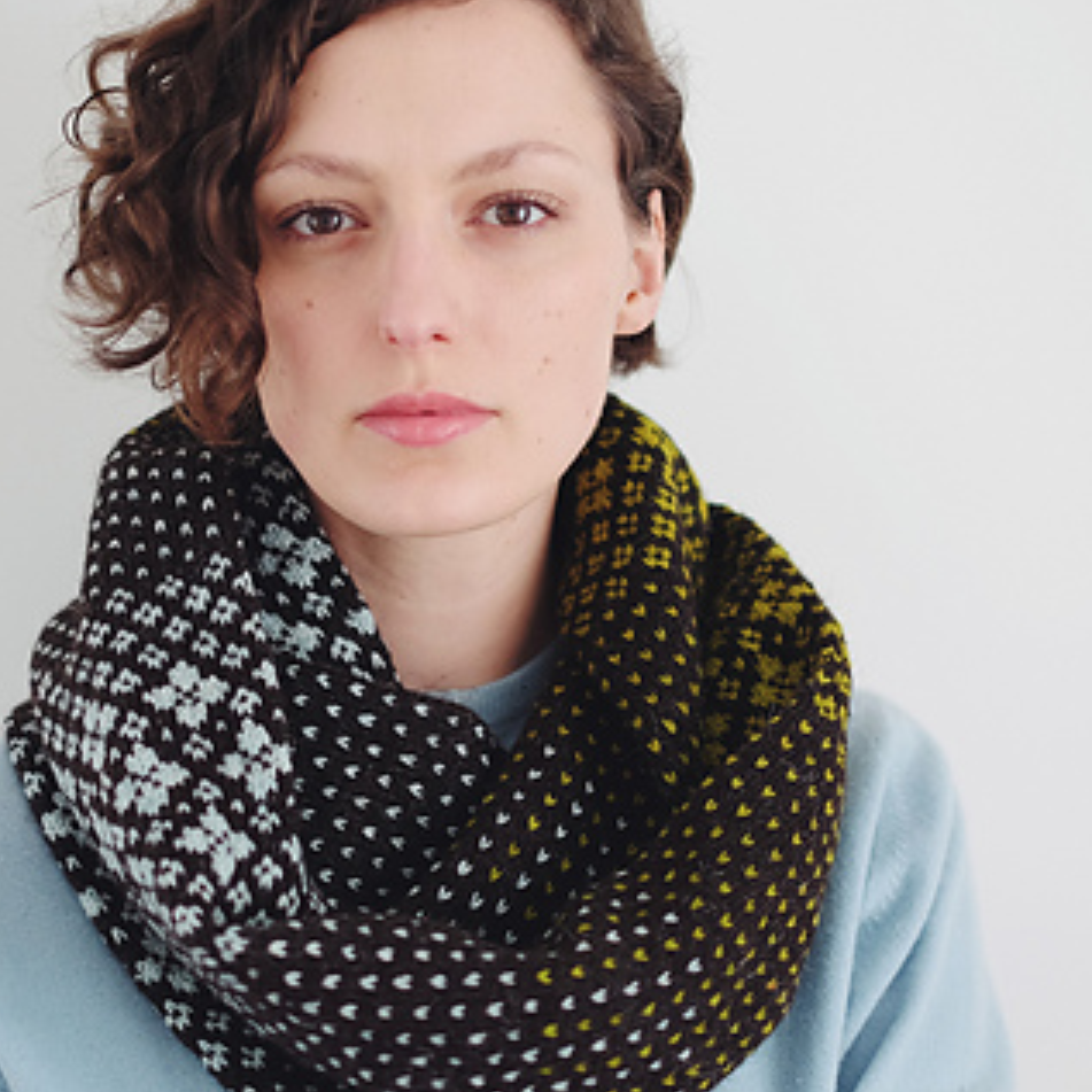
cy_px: 563
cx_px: 551
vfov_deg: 19.1
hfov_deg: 19.1
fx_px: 3248
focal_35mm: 91
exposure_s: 1/200
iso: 200
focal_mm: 35
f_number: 1.4
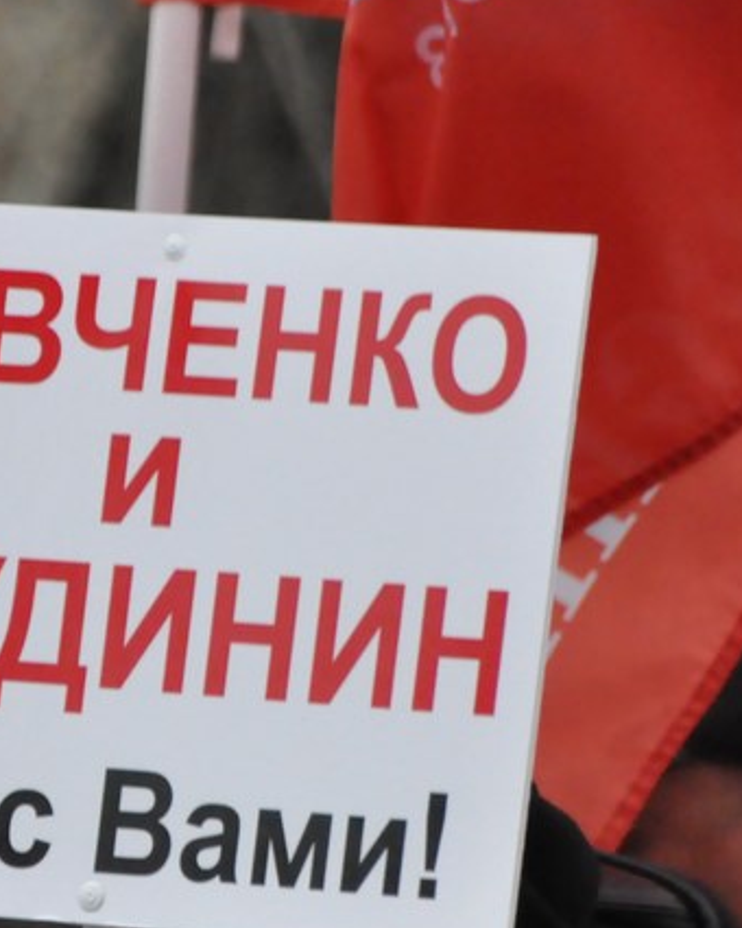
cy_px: 356
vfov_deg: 2.0
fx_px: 26270
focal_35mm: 957
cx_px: -9
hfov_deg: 1.6
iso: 3200
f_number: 6.3
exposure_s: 1/500
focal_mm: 250
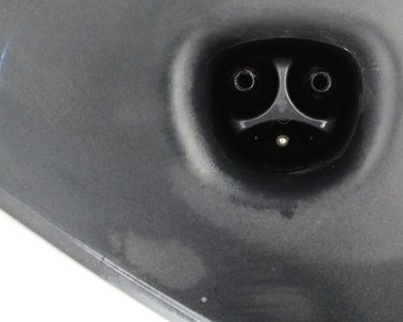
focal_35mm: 38
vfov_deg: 38.5
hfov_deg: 46.6
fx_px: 453
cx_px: 291
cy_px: 97
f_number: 5
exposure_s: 1/100
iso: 16000
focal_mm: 24
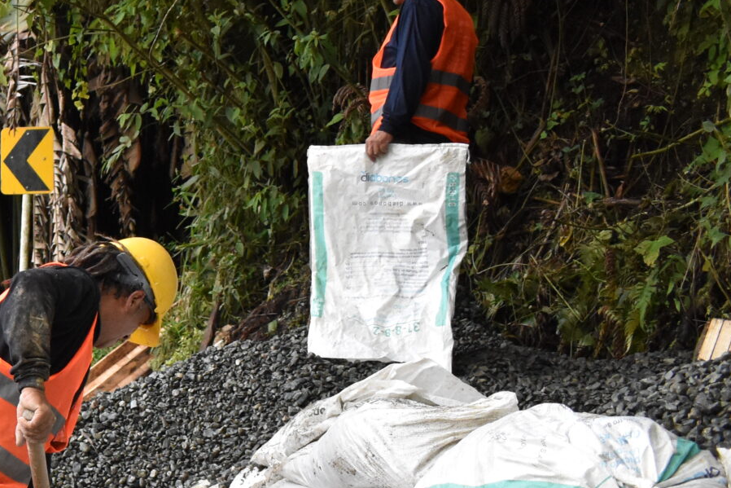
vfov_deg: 17.6
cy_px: 384
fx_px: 1564
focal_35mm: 77
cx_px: -234
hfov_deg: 23.2
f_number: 3.5
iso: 1600
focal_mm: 18
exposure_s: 1/1600
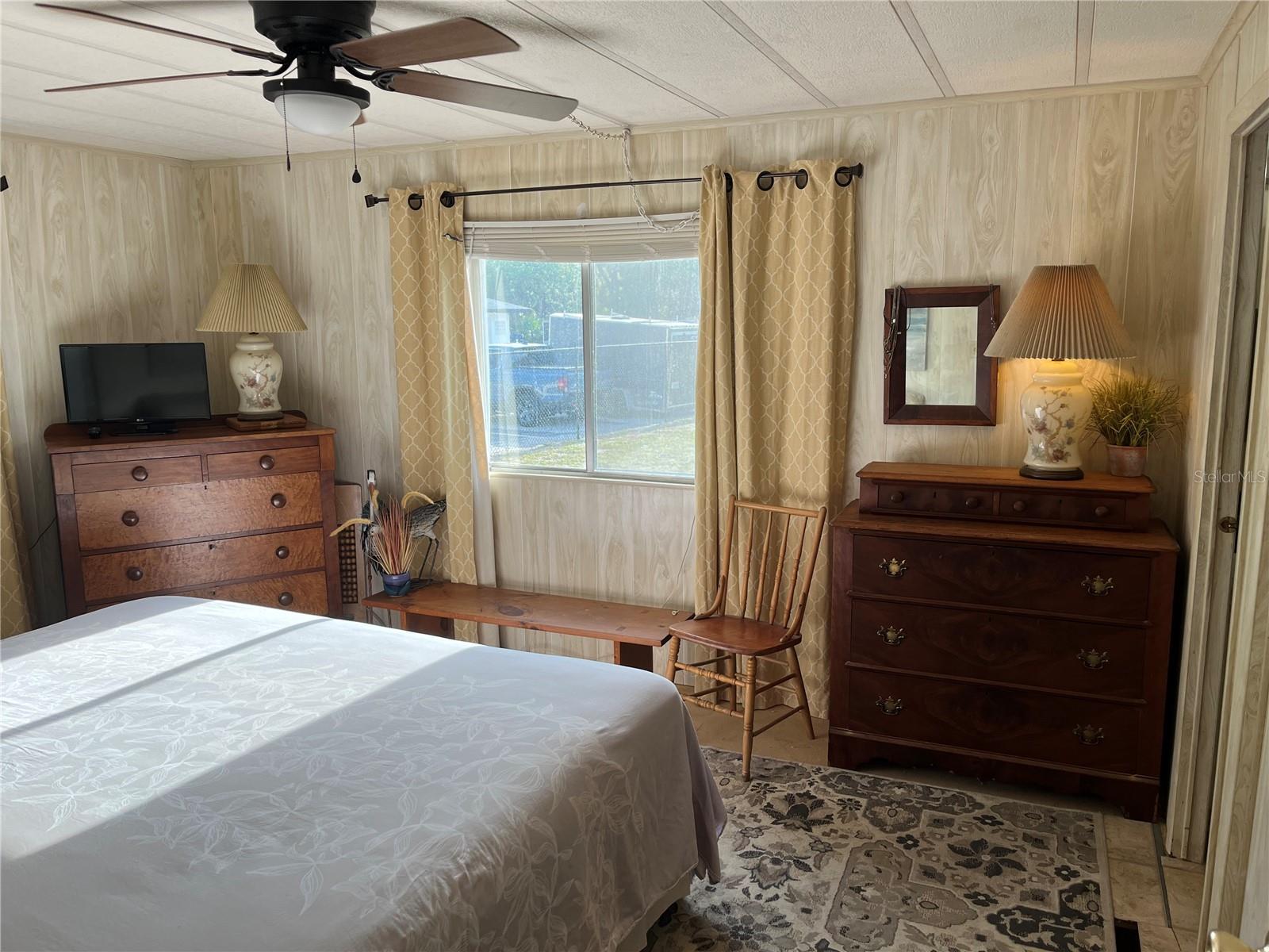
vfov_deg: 53.1
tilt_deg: -8.8
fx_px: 953
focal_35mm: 26
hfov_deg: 67.3
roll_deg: +1.4
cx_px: 634
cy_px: 476
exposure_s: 1/279
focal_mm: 5.1
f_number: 1.6
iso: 40
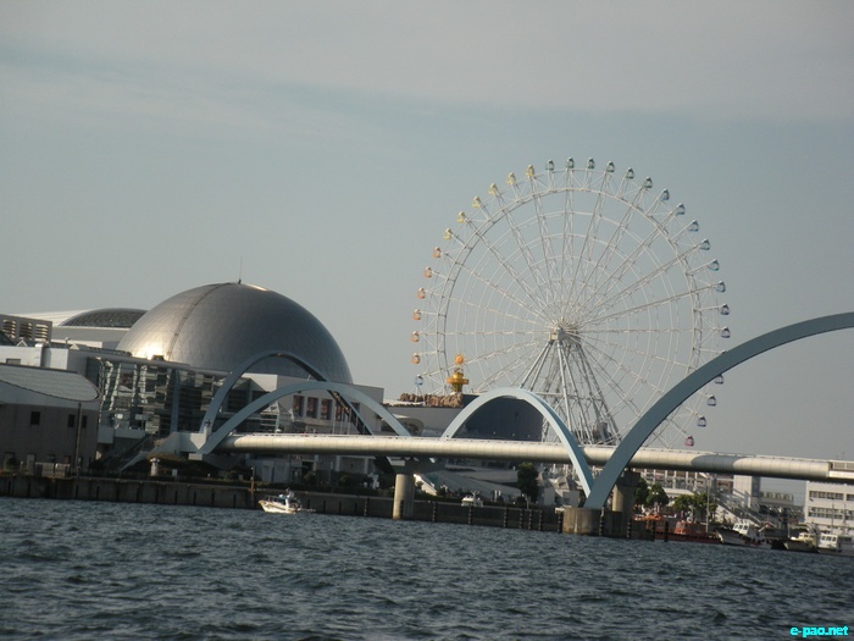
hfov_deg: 12.7
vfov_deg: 9.5
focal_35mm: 156
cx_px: 427
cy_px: 320
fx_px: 3849
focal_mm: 26
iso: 89
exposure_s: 1/806
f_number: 4.8
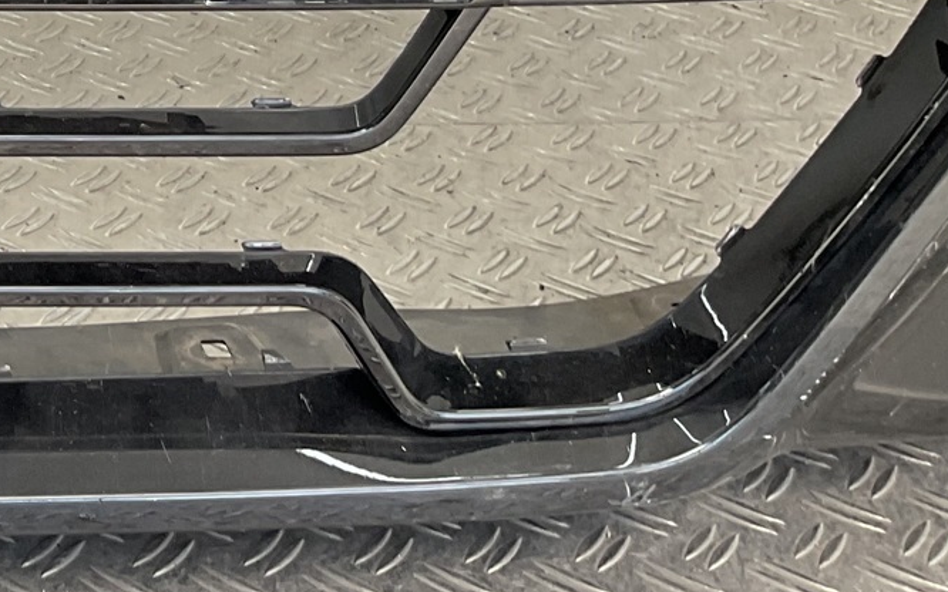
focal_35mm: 93
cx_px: -471
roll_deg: -1.3
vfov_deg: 13.0
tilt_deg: -16.9
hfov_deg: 19.5
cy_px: -394
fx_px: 2402
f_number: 1.8
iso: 16
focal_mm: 3
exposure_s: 1/124
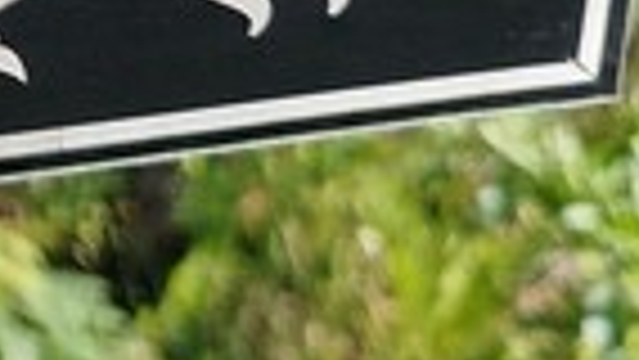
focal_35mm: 147
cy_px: -536
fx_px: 2492
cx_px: -657
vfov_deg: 7.6
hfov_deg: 12.7
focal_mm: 5.31
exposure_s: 1/682
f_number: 1.7
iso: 50
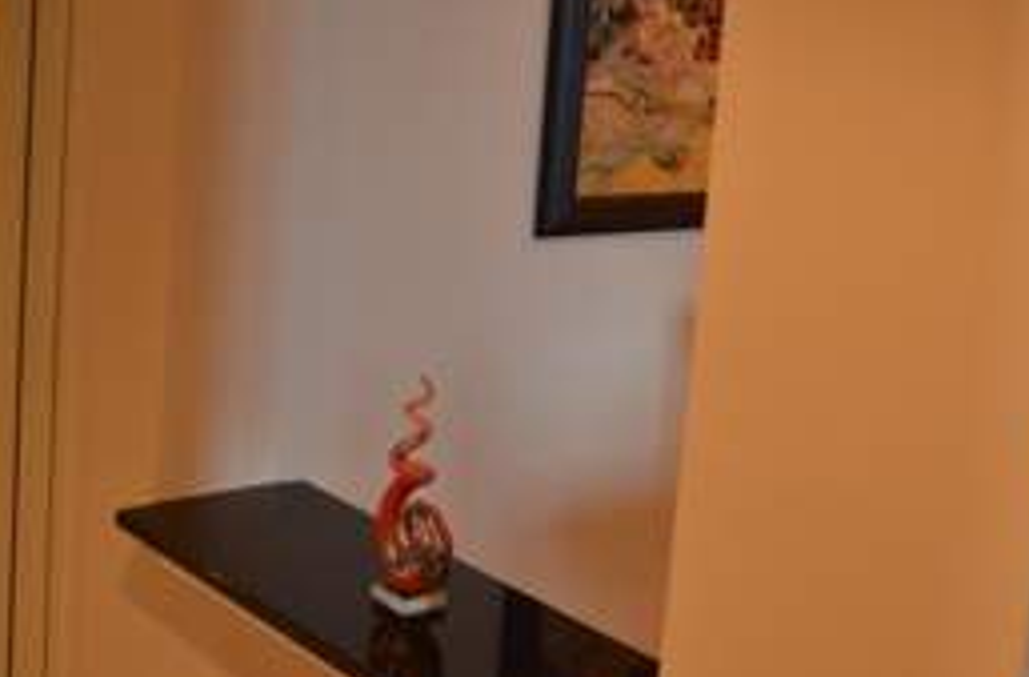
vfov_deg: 22.5
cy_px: 150
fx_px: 1677
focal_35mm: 59
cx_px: 292
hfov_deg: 33.6
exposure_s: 1/13
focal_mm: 21
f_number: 8
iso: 640
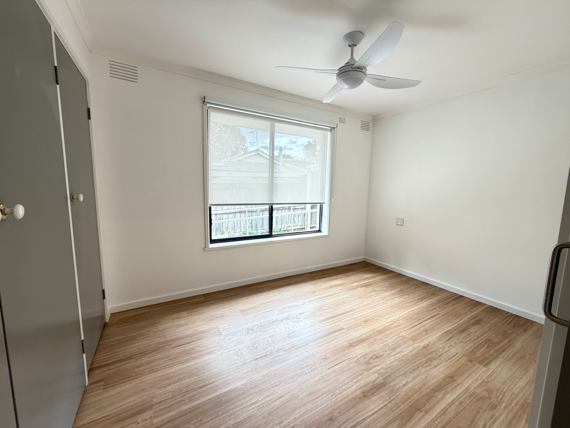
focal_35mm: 14
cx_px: 285
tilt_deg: -7.1
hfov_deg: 102.1
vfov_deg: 85.7
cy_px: 214
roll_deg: -1.3
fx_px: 231
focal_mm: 2.22
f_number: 2.2
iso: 200
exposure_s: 1/100
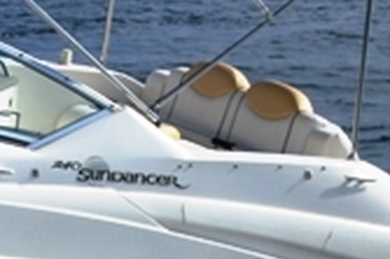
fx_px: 2630
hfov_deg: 8.1
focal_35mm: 243
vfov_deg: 5.6
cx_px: -385
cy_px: 44
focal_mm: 30
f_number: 4
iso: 110
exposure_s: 1/2500
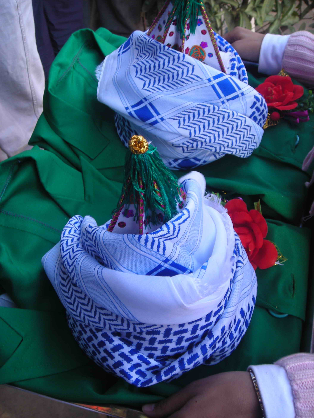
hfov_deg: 37.7
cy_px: 209
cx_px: 157
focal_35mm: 38
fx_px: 460
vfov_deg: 49.0
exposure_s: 1/31.2
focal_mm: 6.3
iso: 50
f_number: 3.2
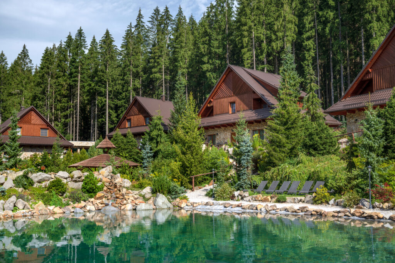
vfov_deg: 31.9
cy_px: 132
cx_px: 198
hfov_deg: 46.4
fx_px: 461
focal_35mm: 42
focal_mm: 42
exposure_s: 1/160
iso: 100
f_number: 10
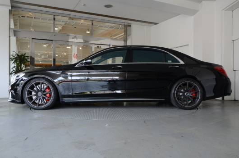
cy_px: 79
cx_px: 120
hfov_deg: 67.5
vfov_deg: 47.7
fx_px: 179
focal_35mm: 27
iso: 100
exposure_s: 1/20
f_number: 5
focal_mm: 18
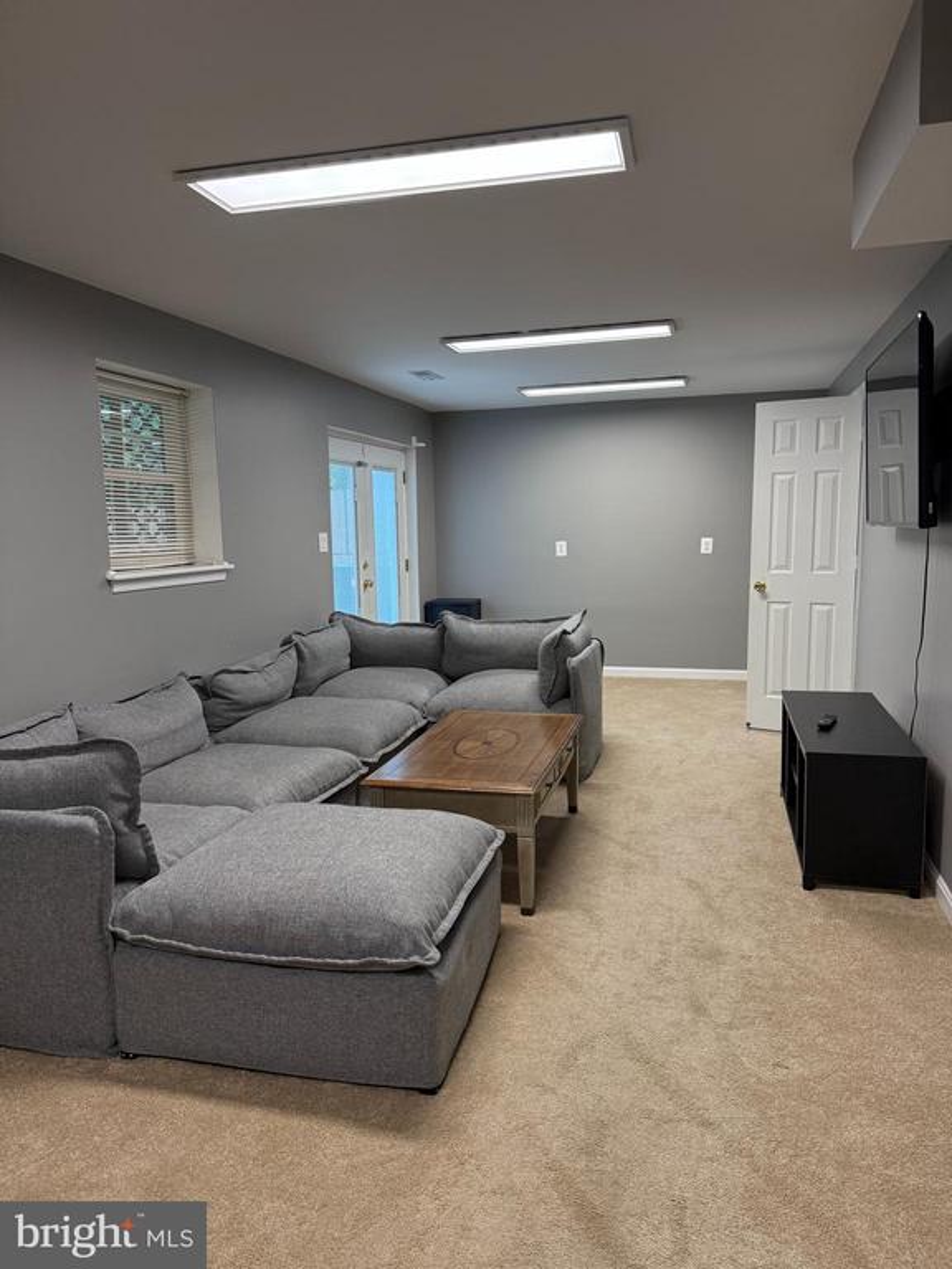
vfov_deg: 71.6
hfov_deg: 56.8
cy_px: 634
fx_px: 880
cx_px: 476
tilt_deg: -7.8
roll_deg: +1.3
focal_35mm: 24
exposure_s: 1/143
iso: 200
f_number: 1.78
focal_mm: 6.76
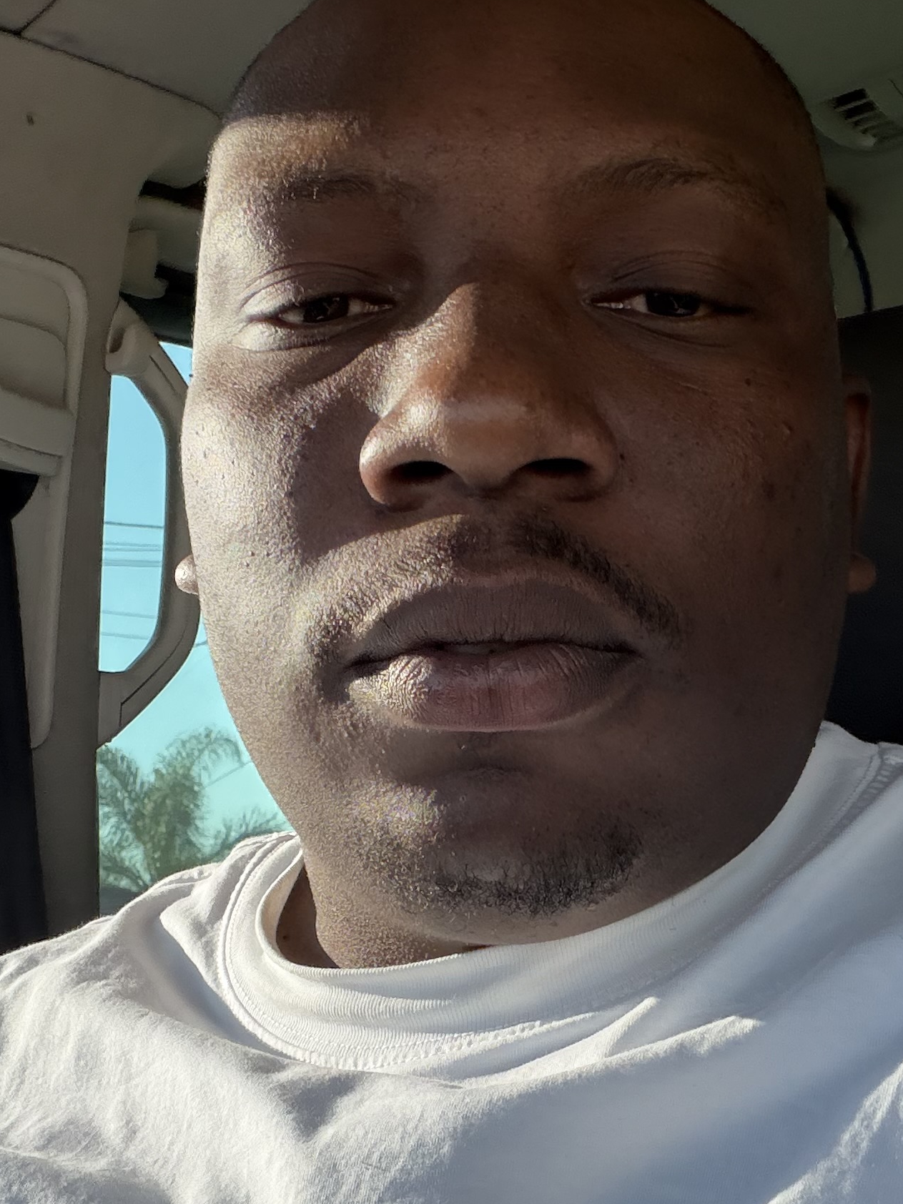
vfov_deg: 34.6
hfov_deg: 26.6
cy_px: 793
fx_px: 1913
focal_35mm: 55
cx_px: 472
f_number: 1.9
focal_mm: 2.71
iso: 50
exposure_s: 1/215
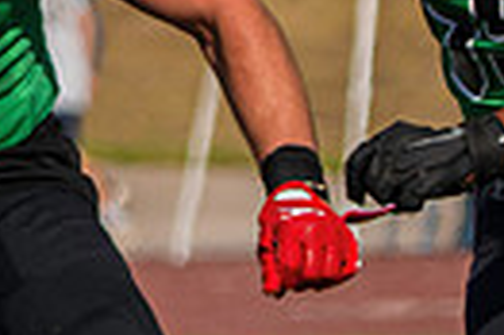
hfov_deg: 0.9
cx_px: -735
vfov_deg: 0.6
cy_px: -98
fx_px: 31111
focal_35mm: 2225
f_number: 6.3
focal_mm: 214
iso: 100
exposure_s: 1/1250
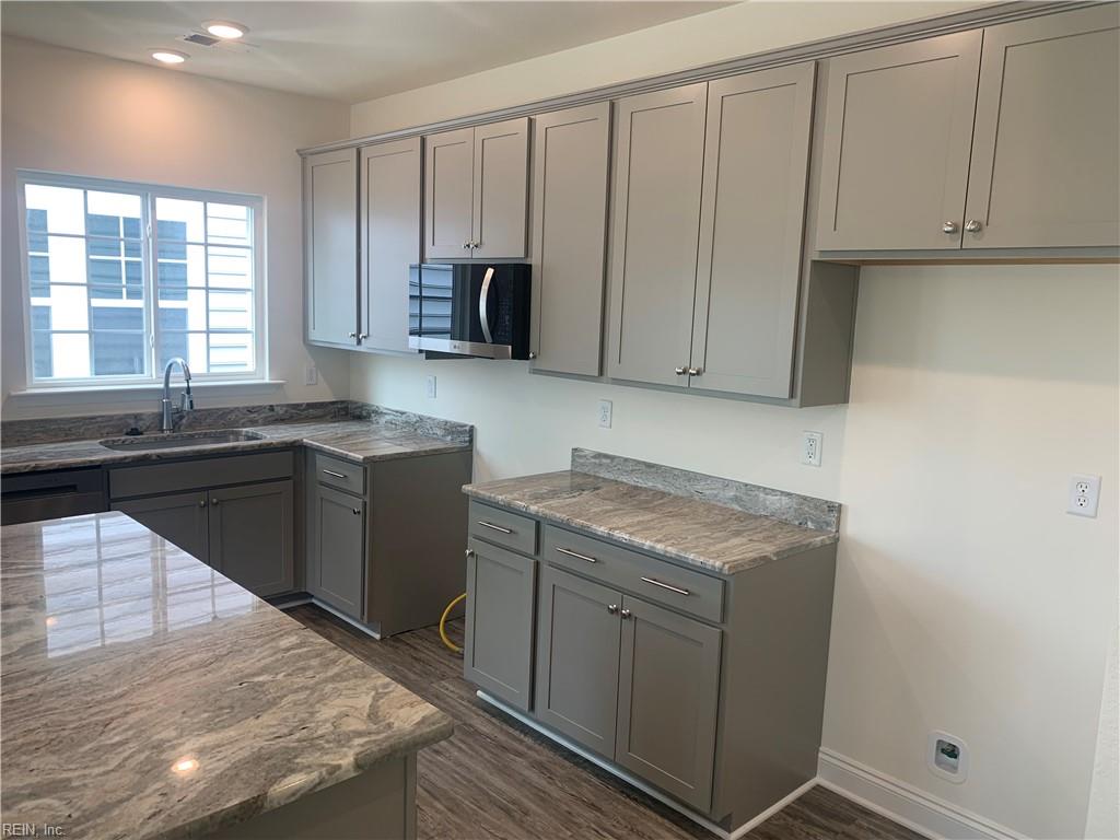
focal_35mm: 26
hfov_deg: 67.3
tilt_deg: -5.8
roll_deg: -1.9
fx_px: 841
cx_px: 560
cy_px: 420
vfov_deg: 53.1
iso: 50
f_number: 1.8
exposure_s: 1/120
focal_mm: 4.25
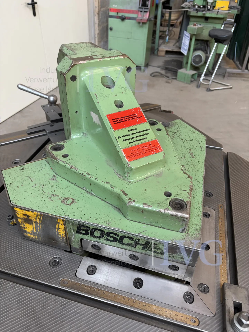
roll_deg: -1.1
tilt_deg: -38.6
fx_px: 249
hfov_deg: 53.1
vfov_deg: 67.3
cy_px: 166
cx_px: 124
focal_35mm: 26
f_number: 1.6
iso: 160
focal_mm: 5.96
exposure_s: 1/60
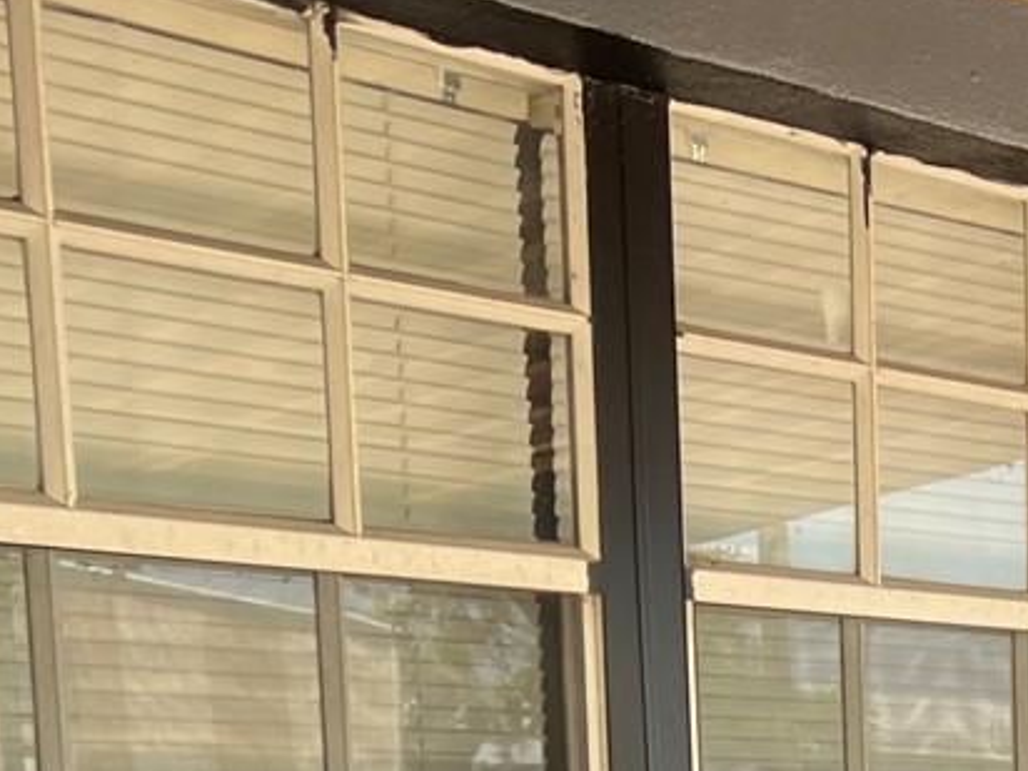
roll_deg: -0.3
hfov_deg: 18.4
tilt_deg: -10.8
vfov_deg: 13.3
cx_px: 1250
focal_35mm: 101
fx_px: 2999
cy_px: 1362
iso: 50
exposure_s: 1/334
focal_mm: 5.7
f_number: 1.5
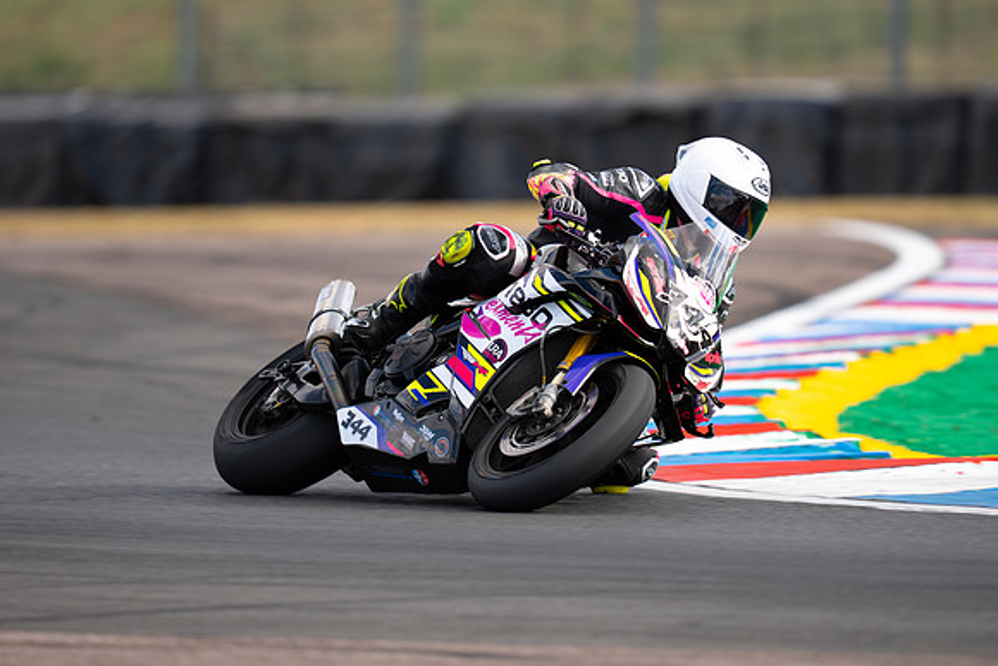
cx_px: 499
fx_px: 12696
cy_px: 285
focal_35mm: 458
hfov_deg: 4.5
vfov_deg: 3.0
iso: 50
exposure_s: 1/500
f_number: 2.8
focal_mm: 400
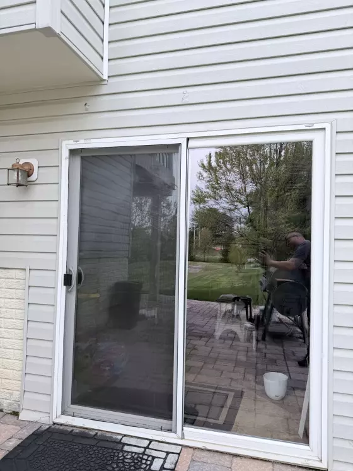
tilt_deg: -0.2
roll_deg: +0.5
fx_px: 326
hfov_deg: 56.8
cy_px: 236
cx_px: 176
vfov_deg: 71.6
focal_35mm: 24
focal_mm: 6.76
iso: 80
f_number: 1.78
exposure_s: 1/898
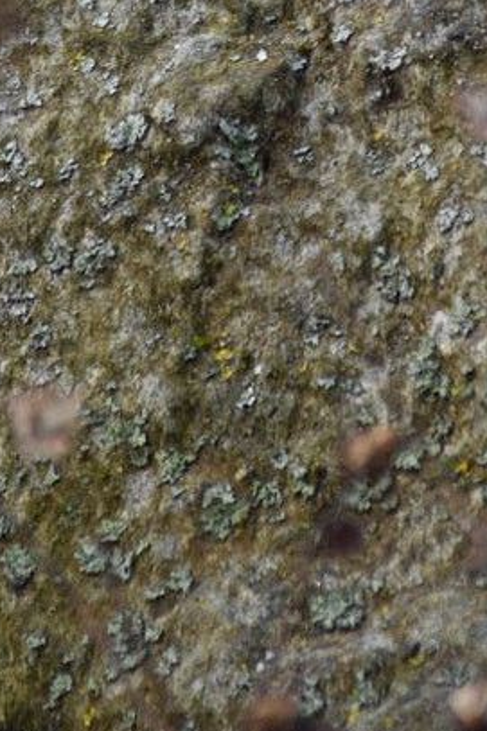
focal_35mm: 826
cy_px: -665
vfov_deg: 2.5
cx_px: -48
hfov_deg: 1.7
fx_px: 16774
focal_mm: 140
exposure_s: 1/160
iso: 400
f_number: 5.6
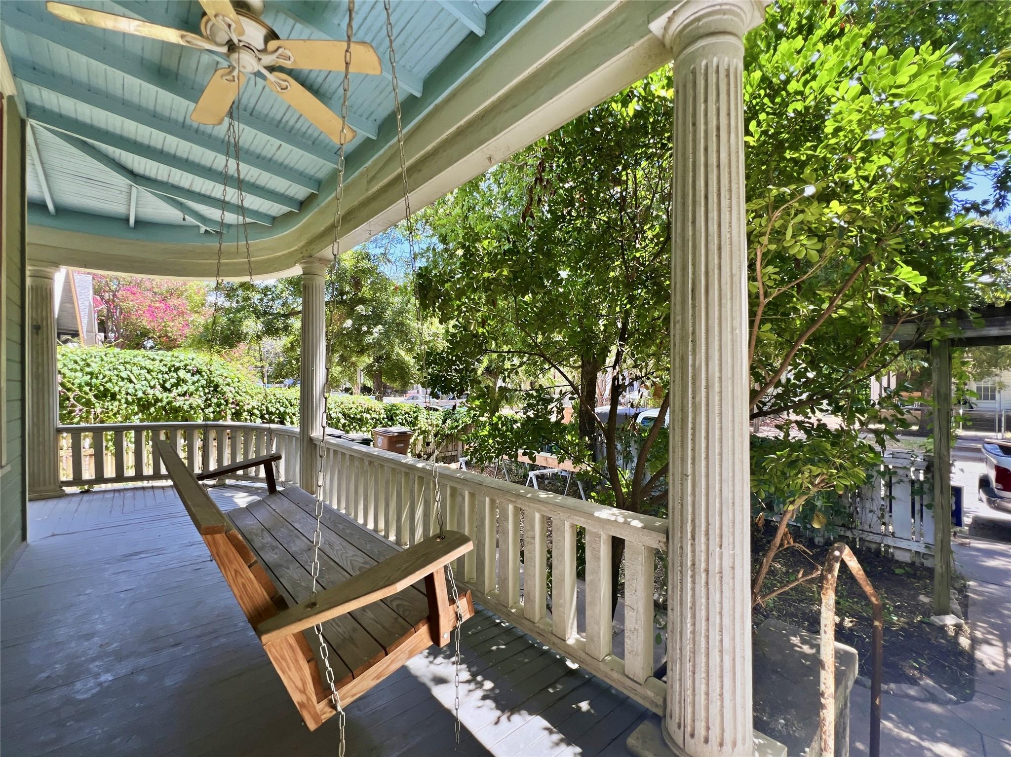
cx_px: 506
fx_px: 380
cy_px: 378
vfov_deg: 89.9
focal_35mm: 13
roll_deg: +1.5
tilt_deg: +1.1
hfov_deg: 106.2
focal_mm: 1.6
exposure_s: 1/115
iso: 32
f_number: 1.8
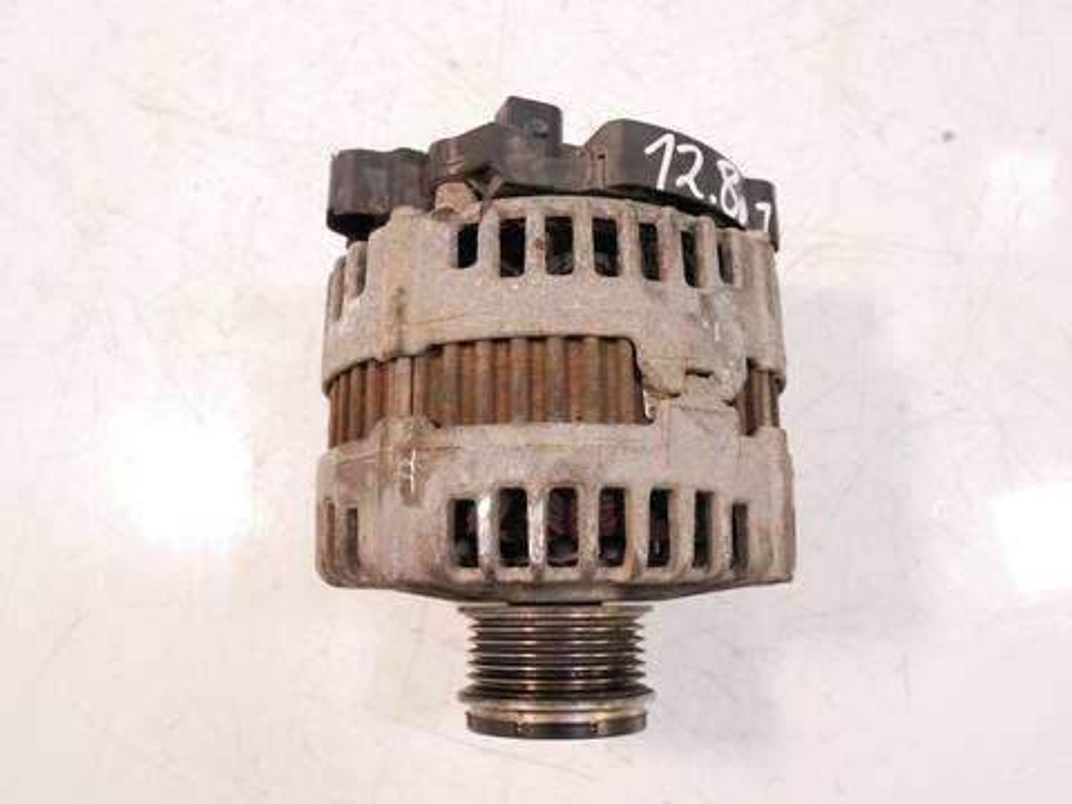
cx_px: 536
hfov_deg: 60.0
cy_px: 402
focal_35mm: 30
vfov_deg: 46.8
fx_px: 929
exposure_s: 1/125
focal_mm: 15
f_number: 3.7
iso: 1600
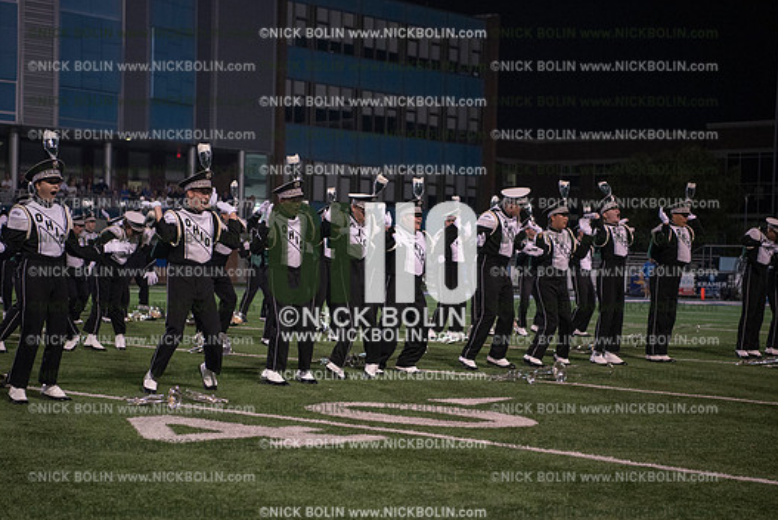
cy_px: 273
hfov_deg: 26.3
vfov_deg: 17.7
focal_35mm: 77
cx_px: 372
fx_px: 1665
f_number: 3.2
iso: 3200
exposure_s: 1/500
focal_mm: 70
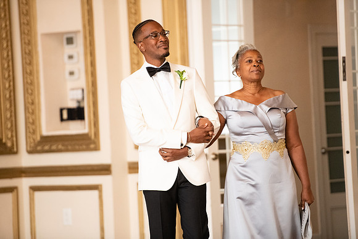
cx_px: 179
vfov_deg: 6.9
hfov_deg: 10.3
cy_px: 120
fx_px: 1989
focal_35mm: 200
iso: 3200
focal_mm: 200
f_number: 2.8
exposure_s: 1/400
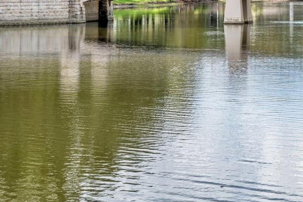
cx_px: 297
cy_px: 1
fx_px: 1203
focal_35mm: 143
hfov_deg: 14.1
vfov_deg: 9.5
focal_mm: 66
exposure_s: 1/125
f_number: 8
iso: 100
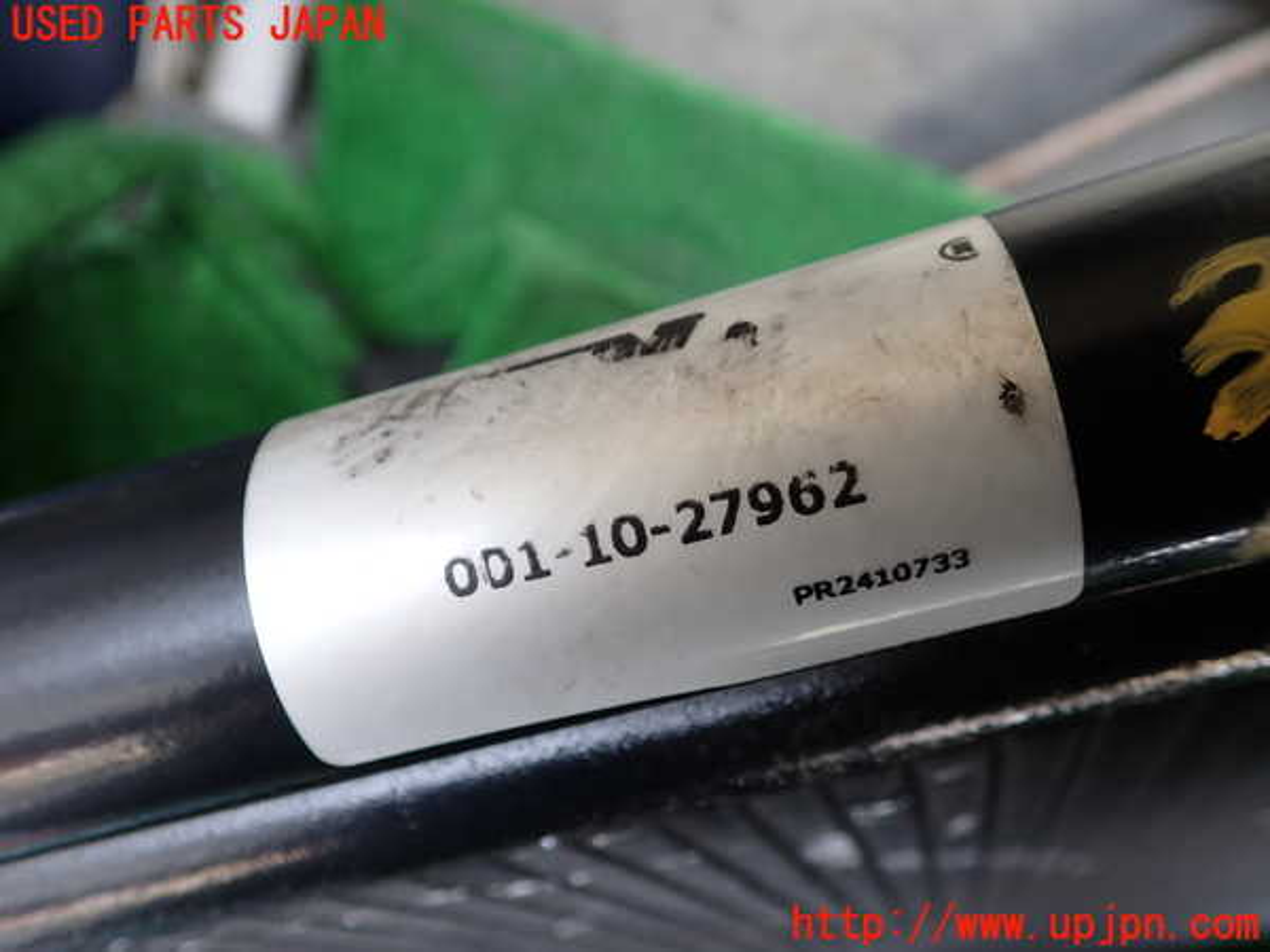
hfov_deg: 60.0
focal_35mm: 30
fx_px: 1101
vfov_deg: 46.8
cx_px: 635
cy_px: 476
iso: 100
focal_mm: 5.4
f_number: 2.3
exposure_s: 1/80
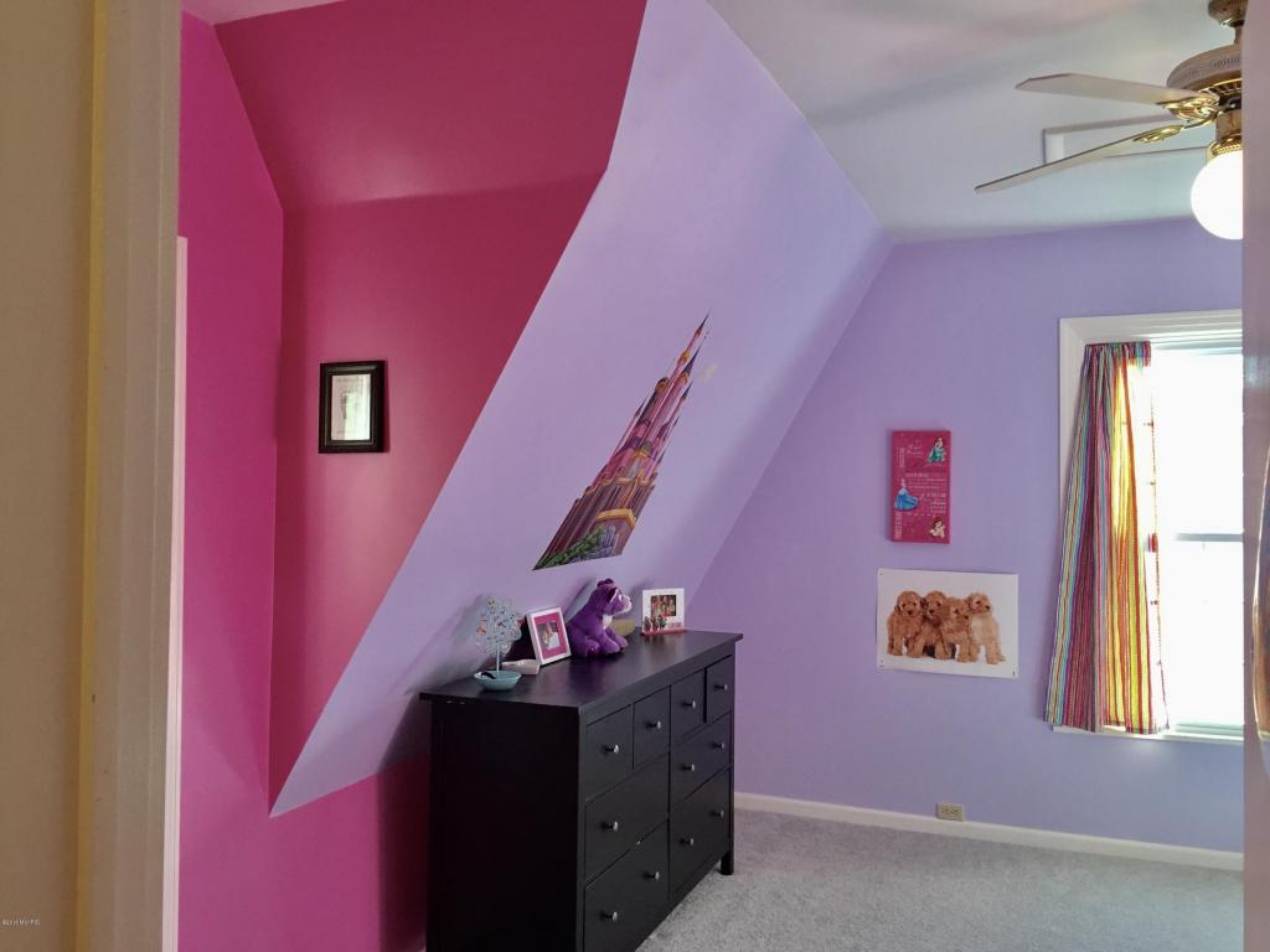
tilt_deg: +0.7
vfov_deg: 48.2
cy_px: 476
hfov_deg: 61.7
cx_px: 635
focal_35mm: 29
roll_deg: -0.7
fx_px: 1064
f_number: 2.2
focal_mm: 4.15
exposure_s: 1/30
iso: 50
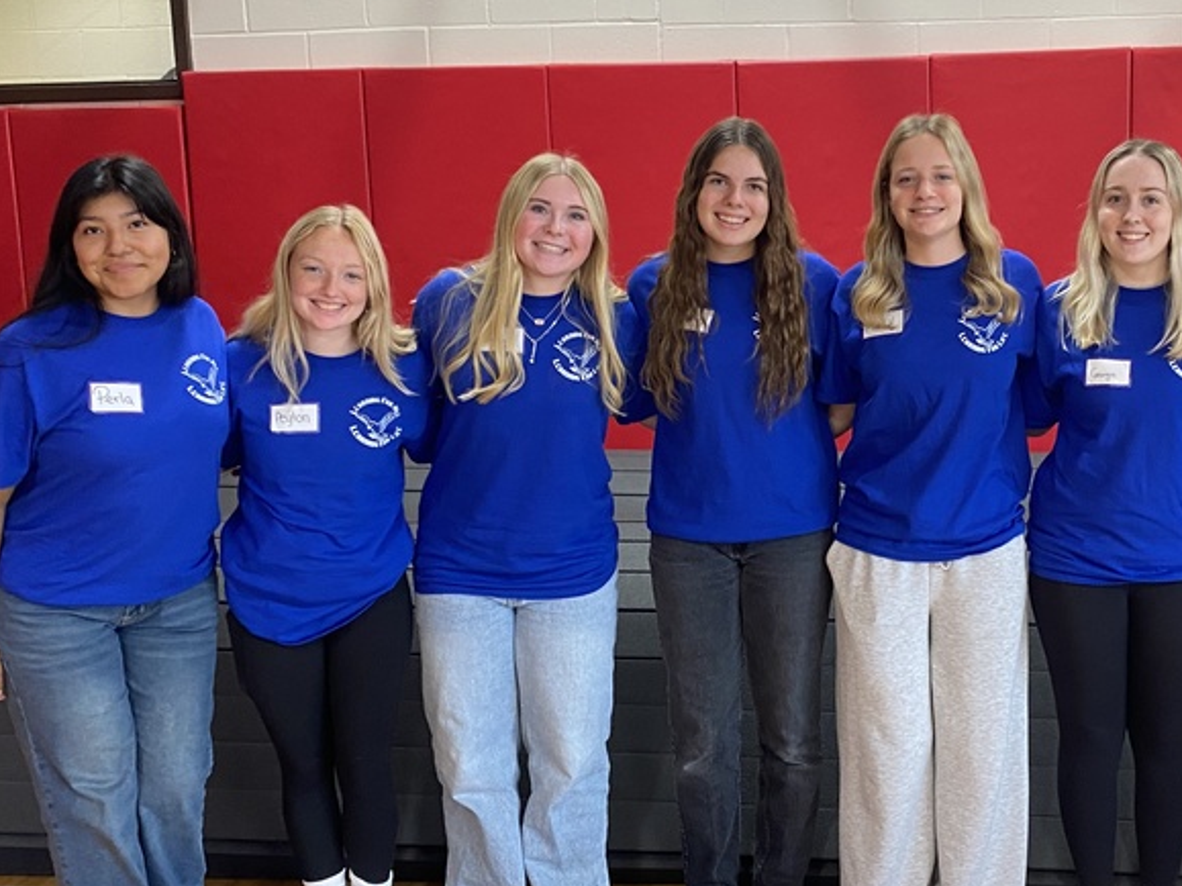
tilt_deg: -9.7
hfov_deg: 40.3
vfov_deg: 31.5
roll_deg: +1.3
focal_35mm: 46
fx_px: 1570
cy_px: 441
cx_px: 861
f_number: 1.8
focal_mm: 4.25
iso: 125
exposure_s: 1/60
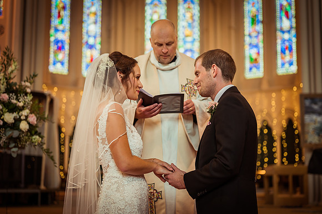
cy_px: 95
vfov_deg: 21.8
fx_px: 557
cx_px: 160
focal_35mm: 62
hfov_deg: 32.2
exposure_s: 1/160
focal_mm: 50
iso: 250
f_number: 1.8
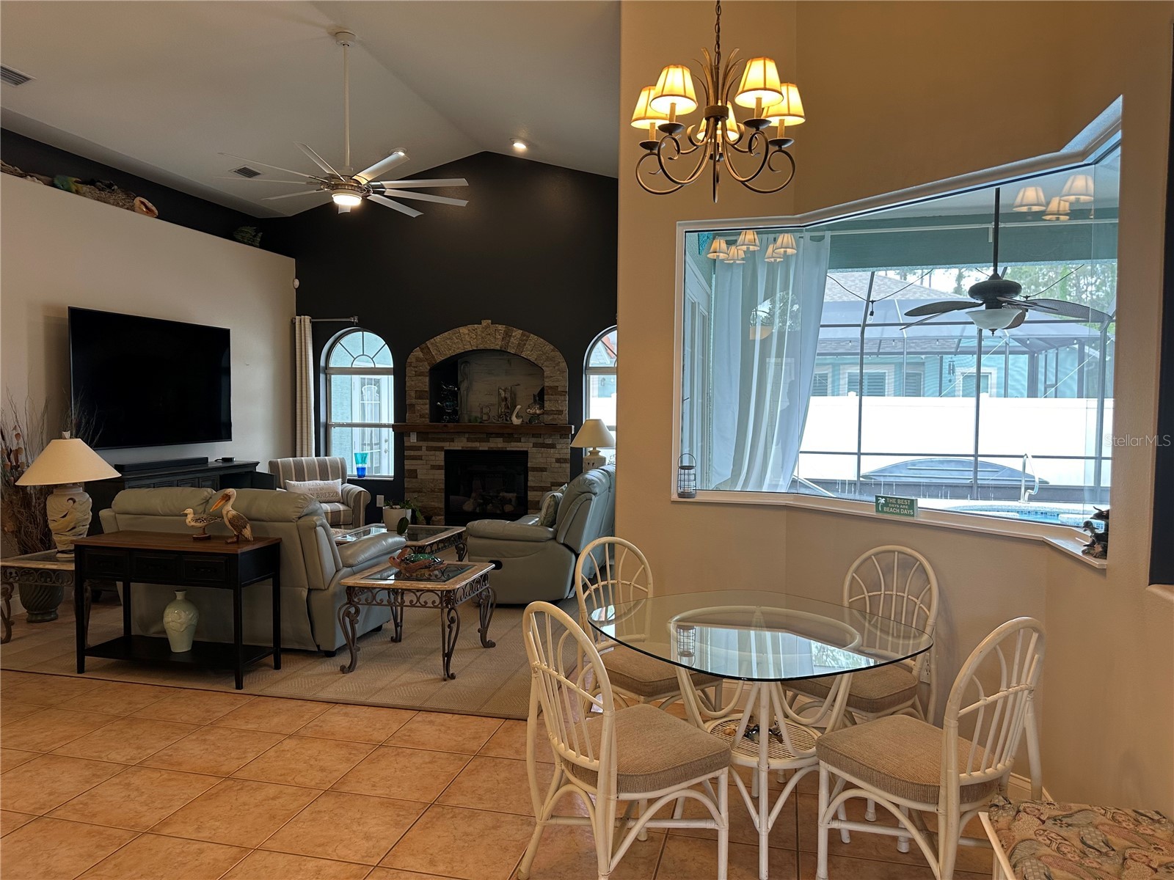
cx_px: 587
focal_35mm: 24
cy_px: 440
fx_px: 814
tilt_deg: -1.1
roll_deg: -0.6
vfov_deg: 56.8
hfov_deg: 71.6
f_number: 1.78
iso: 125
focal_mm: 6.86
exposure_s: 1/120
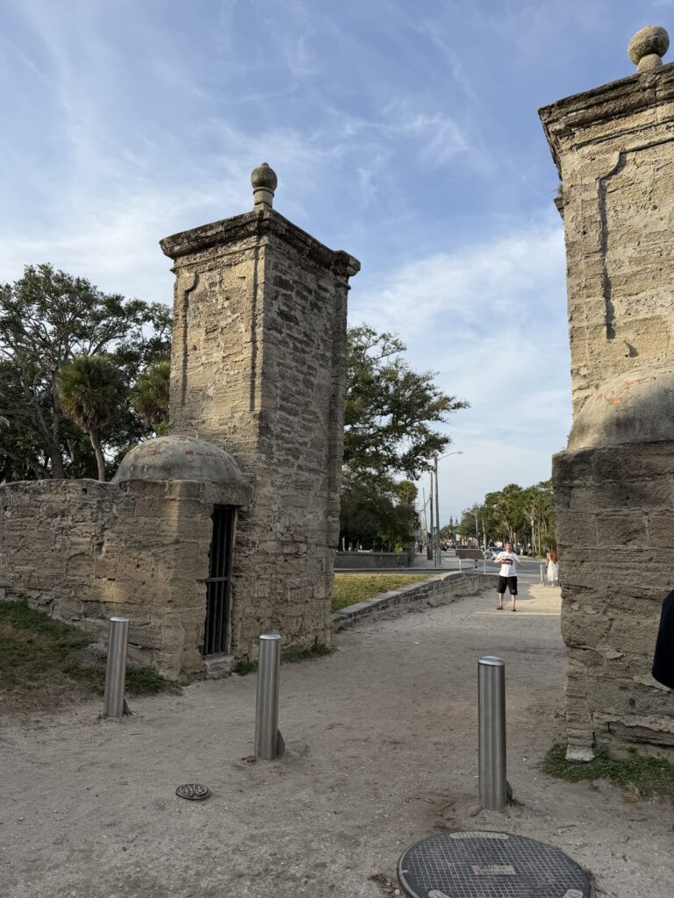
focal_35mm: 24
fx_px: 623
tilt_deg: +8.6
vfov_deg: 71.6
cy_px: 449
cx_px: 337
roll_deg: +1.1
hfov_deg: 56.8
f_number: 1.78
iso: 80
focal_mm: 6.76
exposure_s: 1/3759
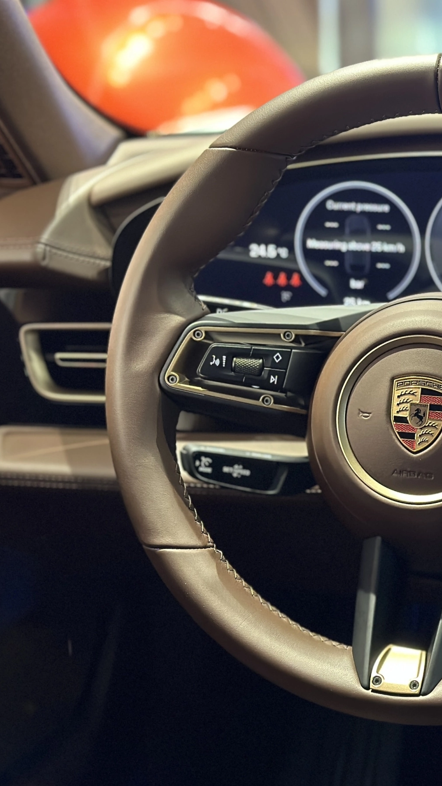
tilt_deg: -17.6
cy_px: 394
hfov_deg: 16.7
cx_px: 476
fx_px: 1458
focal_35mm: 70
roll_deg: -1.7
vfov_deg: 30.1
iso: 500
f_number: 1.78
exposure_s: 1/33
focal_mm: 6.86
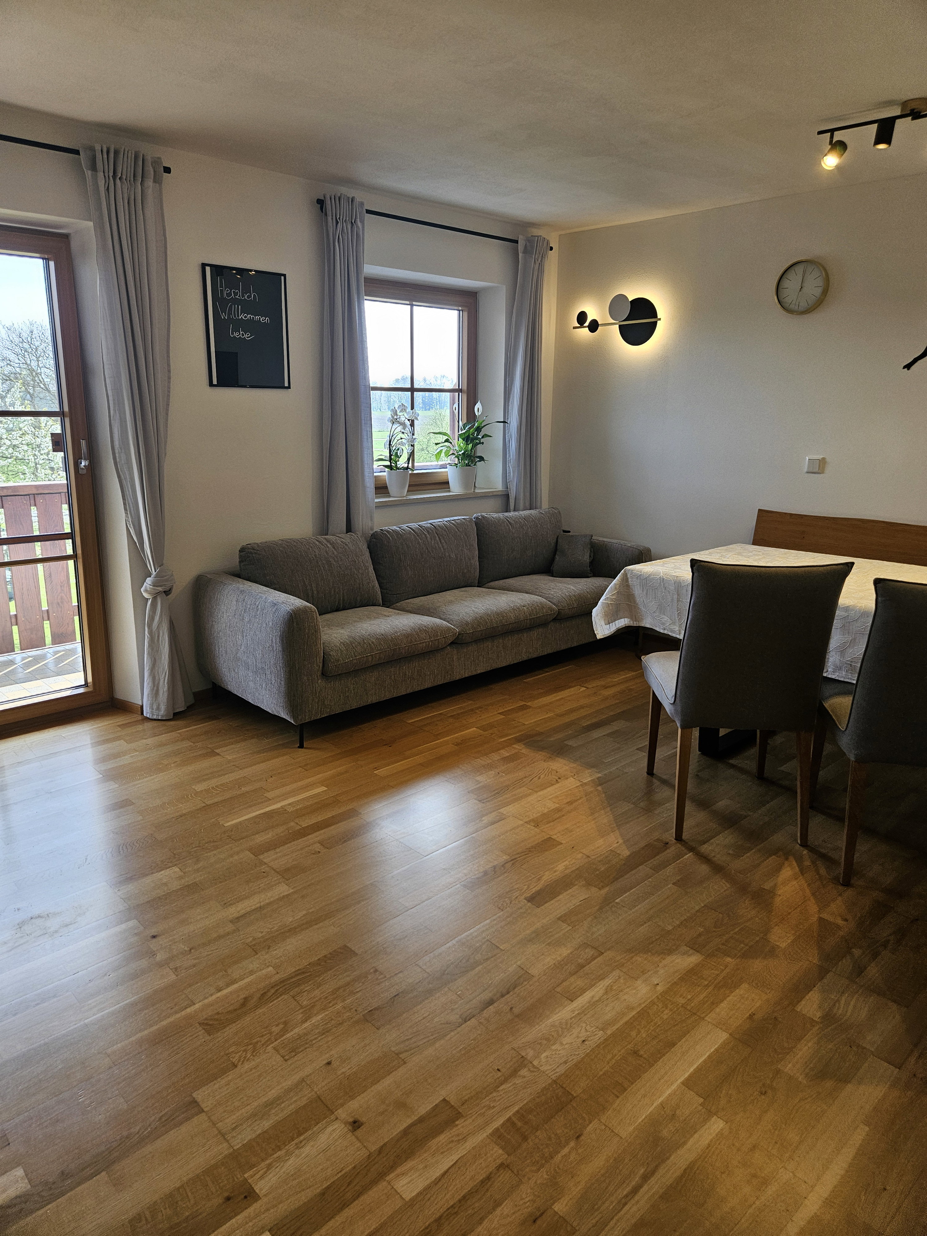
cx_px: 464
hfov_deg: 58.9
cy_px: 618
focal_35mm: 23
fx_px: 821
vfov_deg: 73.9
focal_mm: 5.4
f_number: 1.8
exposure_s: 1/190
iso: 80
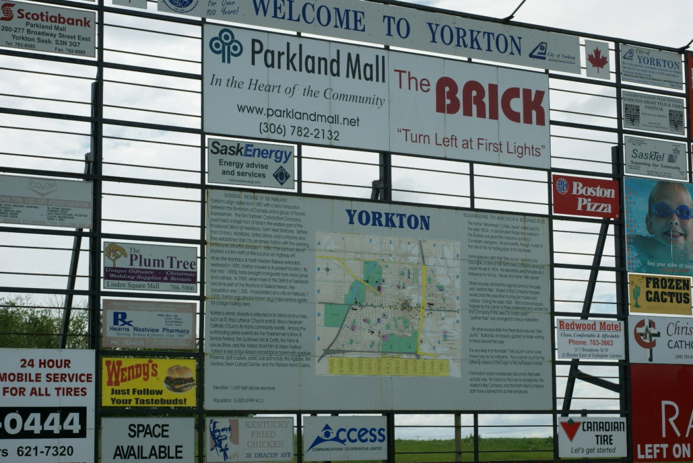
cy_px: 232
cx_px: 346
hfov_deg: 27.0
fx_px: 1445
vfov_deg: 18.2
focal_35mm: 75
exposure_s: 1/250
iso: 100
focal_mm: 50
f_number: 11
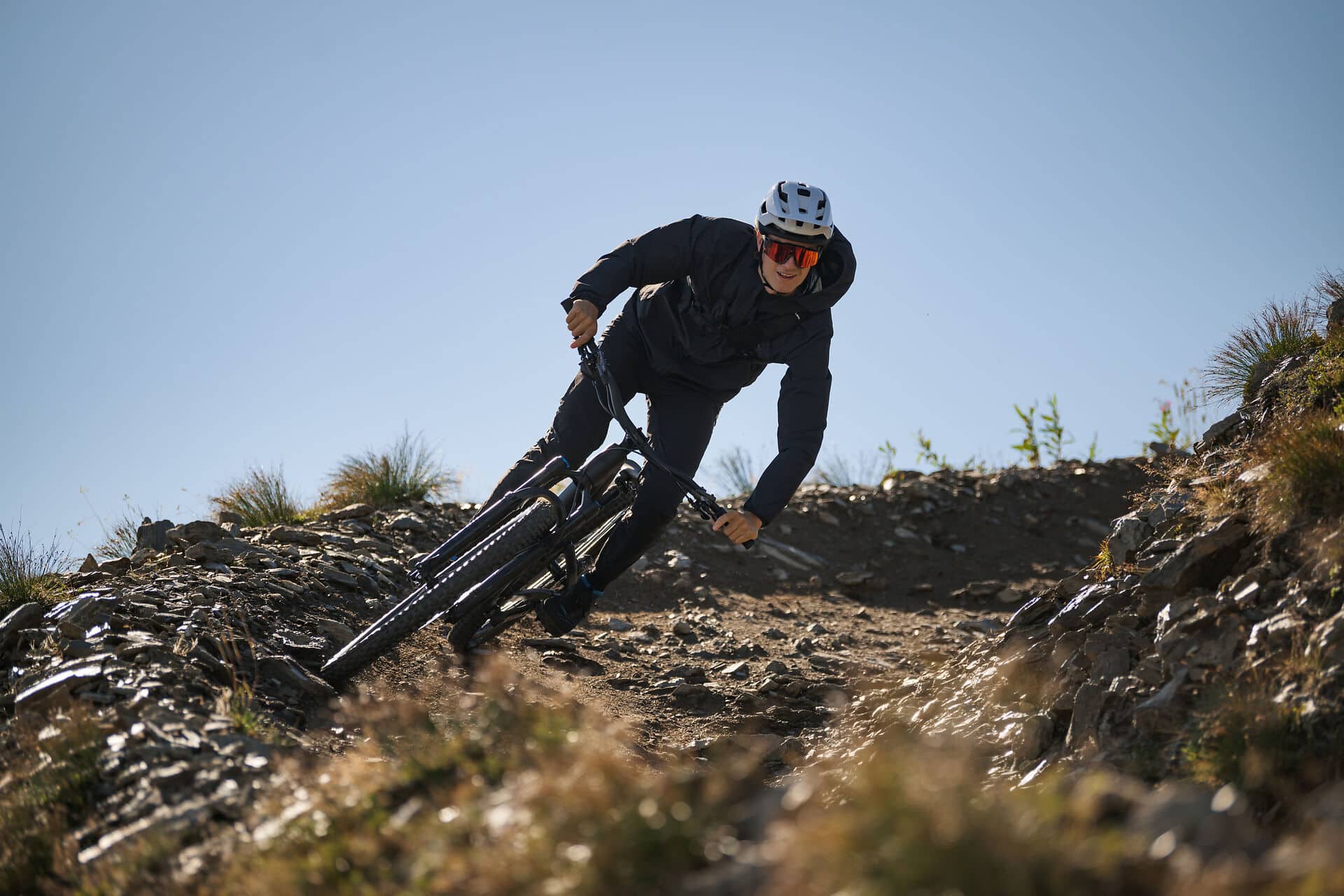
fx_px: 5413
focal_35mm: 145
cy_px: 448
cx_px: 672
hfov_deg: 14.2
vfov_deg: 9.5
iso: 160
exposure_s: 1/2500
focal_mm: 145
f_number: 2.8
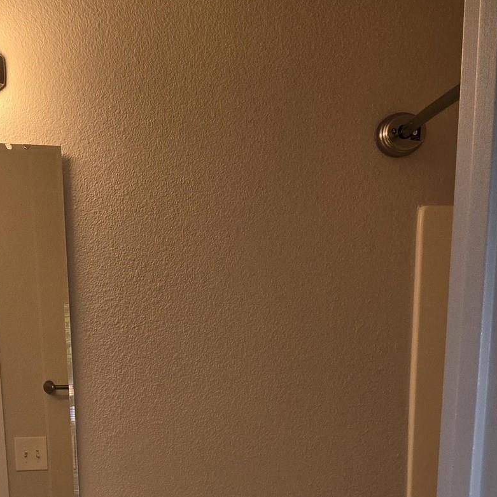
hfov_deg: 28.4
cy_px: 669
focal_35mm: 60
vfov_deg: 24.5
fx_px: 975
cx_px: 154
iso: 50
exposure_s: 1/60
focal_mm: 5.4
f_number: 1.8
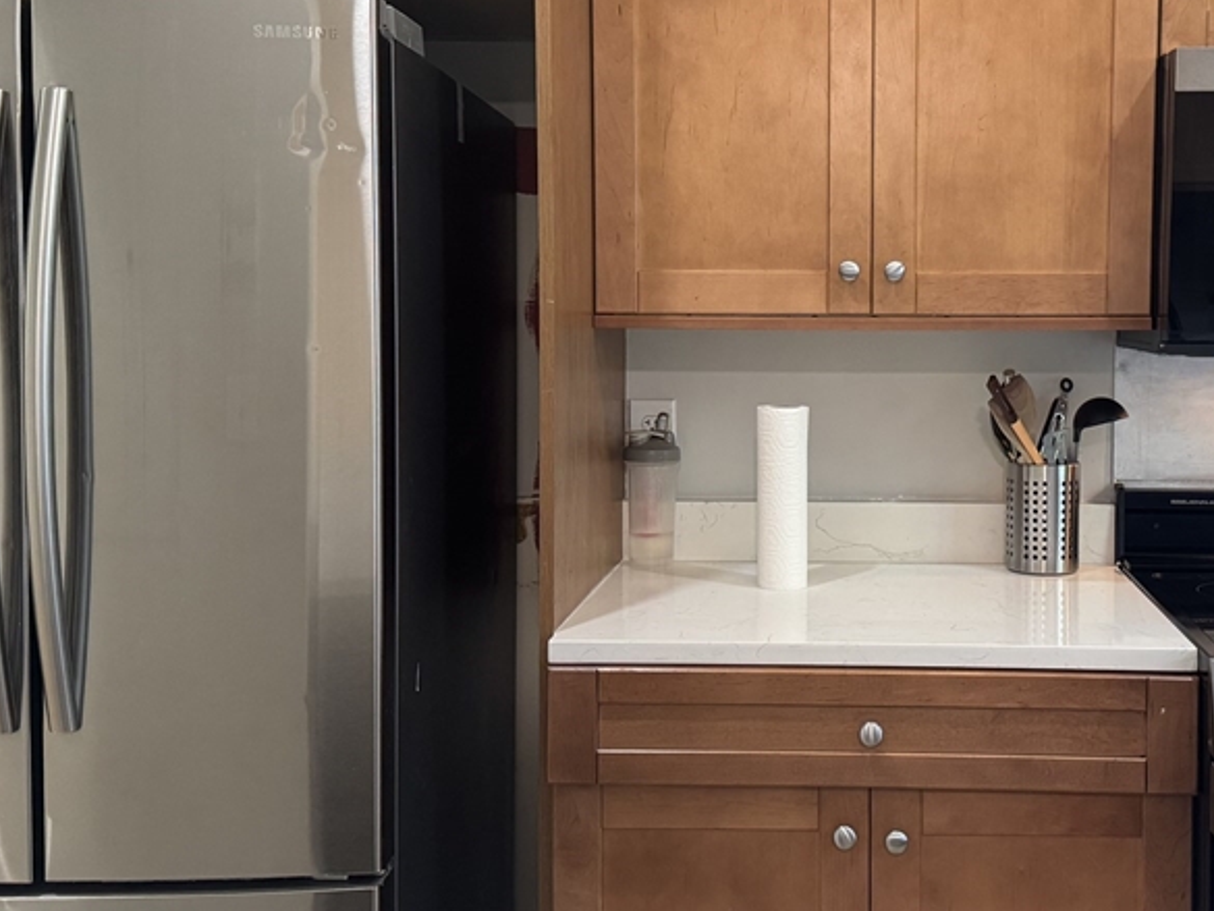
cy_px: 380
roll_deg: -0.2
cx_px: 813
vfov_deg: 34.3
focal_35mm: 42
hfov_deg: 44.1
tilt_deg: -3.4
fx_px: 1473
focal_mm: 6.76
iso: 400
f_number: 1.78
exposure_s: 1/60
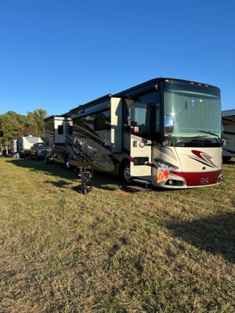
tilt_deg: -5.2
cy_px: 156
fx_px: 235
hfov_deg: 53.1
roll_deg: -0.2
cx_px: 118
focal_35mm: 26
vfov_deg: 67.3
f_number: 1.5
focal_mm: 5.7
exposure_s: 1/2513
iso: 50
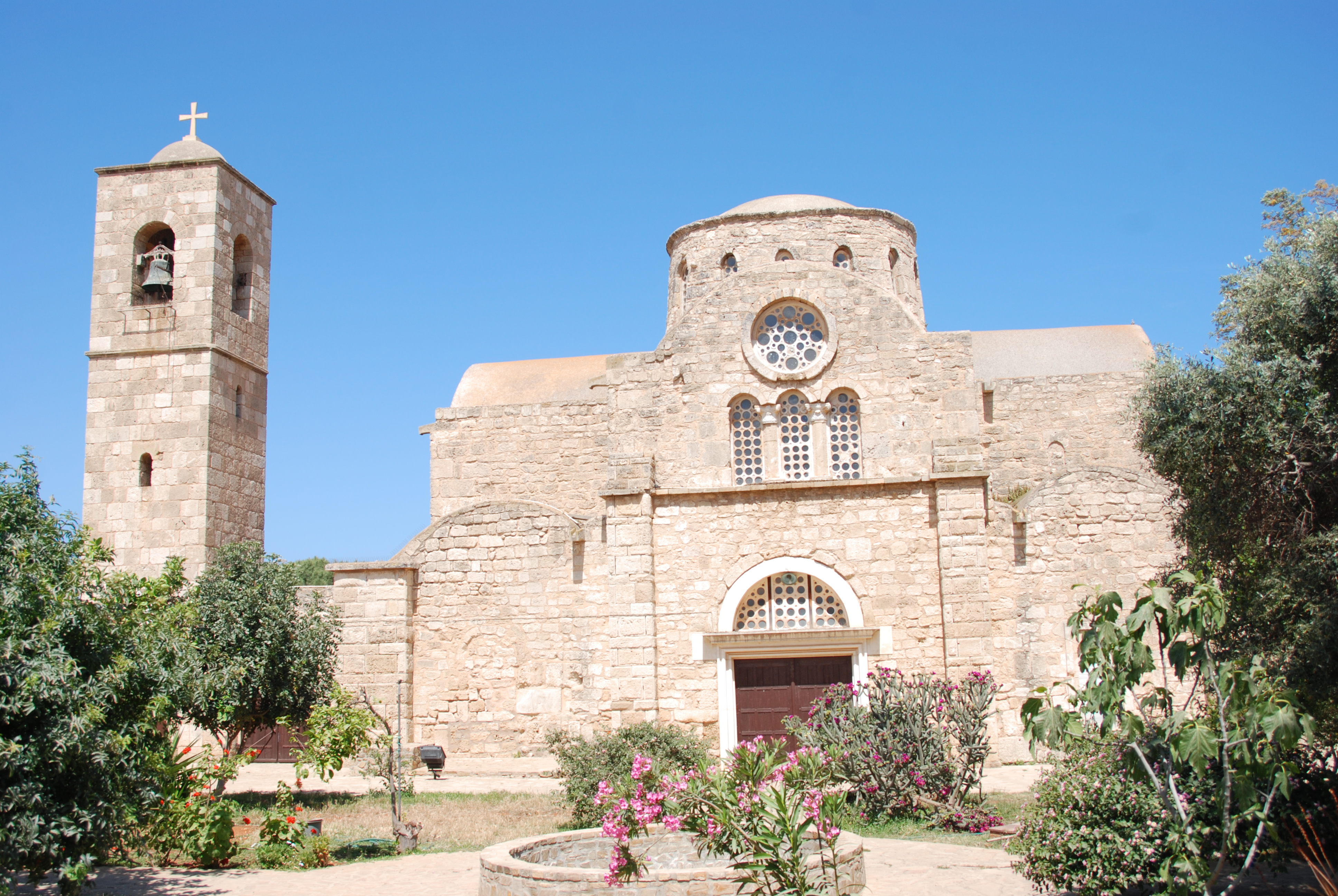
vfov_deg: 37.0
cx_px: 669
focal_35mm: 36
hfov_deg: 53.1
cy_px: 448
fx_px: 1340
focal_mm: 24
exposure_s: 1/250
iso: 100
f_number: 8
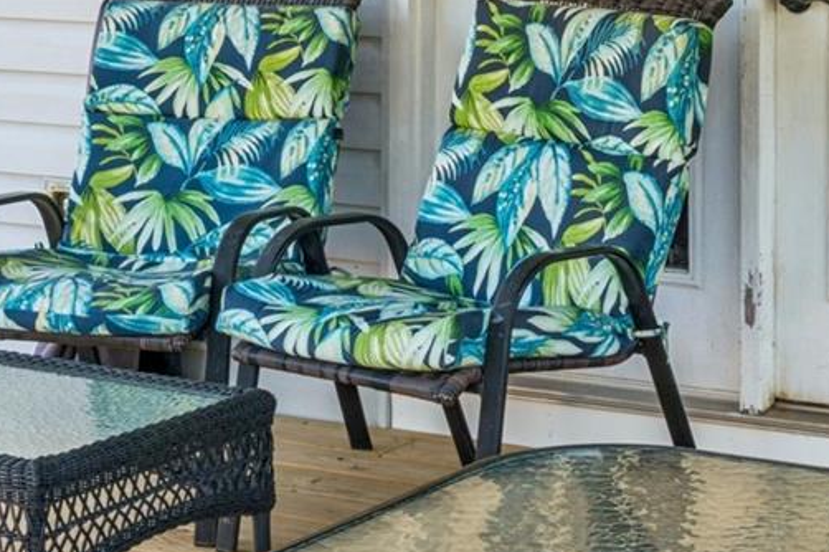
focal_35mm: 98
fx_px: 2255
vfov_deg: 13.6
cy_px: -67
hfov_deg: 20.3
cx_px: 773
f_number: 22
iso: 100
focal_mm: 24
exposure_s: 1/2
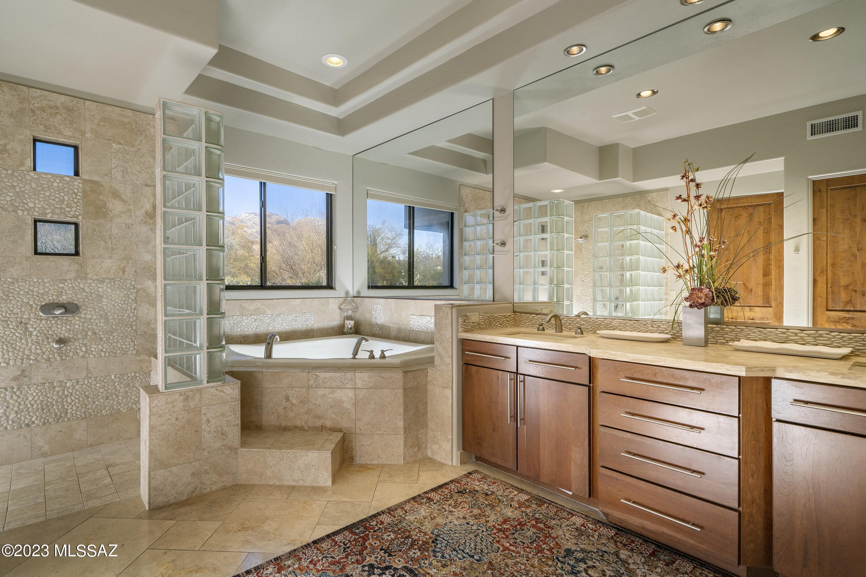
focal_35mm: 16
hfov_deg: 96.7
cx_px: 433
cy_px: 288
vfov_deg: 73.7
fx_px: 385
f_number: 7.1
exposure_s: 1/200
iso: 250
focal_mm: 16
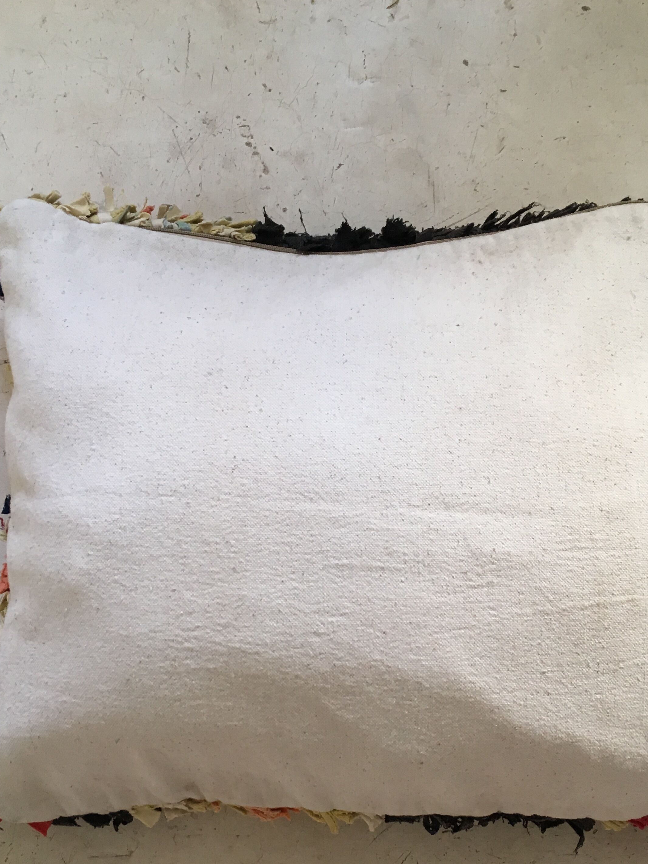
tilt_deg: -84.5
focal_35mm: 41
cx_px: 371
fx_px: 1023
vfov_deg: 45.2
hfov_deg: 35.1
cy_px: 569
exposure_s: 1/33
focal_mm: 4.15
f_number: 2.2
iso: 80
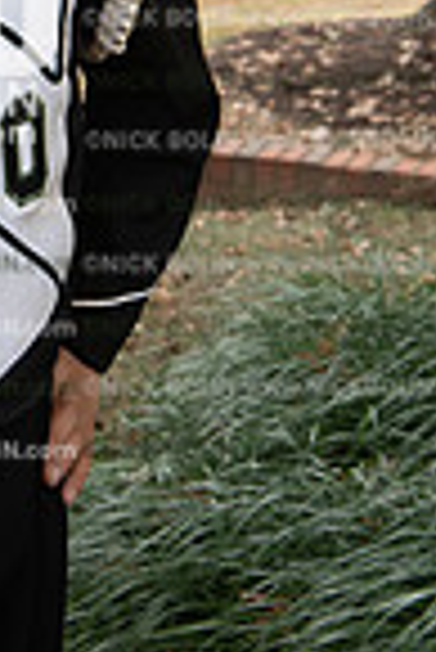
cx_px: -130
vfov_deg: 14.1
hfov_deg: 9.4
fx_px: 2591
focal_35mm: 143
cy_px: 18
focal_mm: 46
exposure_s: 1/100
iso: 800
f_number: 8
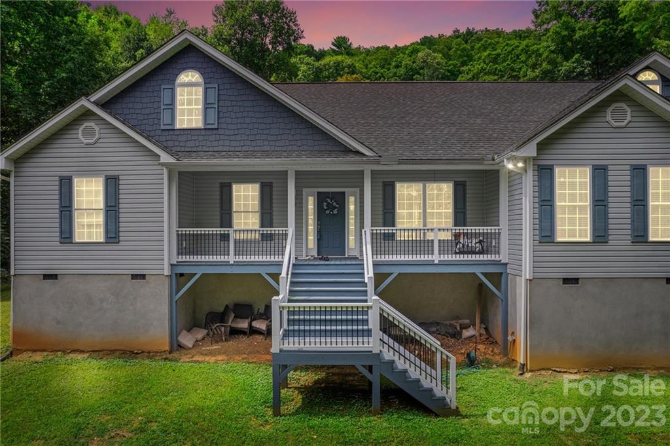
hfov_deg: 78.6
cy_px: 223
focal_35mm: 22
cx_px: 335
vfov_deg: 57.1
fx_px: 409
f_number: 2.8
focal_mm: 8.38
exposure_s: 1/1000
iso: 120
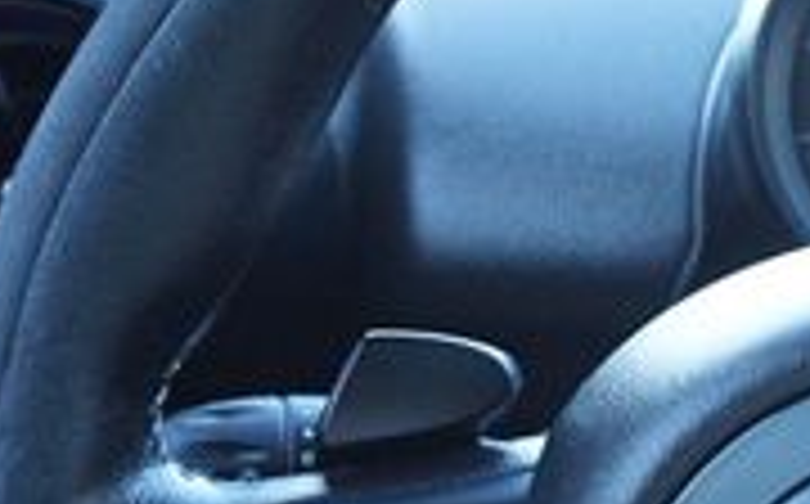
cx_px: 1008
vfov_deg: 14.6
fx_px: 1918
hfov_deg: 21.8
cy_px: 572
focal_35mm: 87
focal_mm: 16
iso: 1250
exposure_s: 1/60
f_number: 4
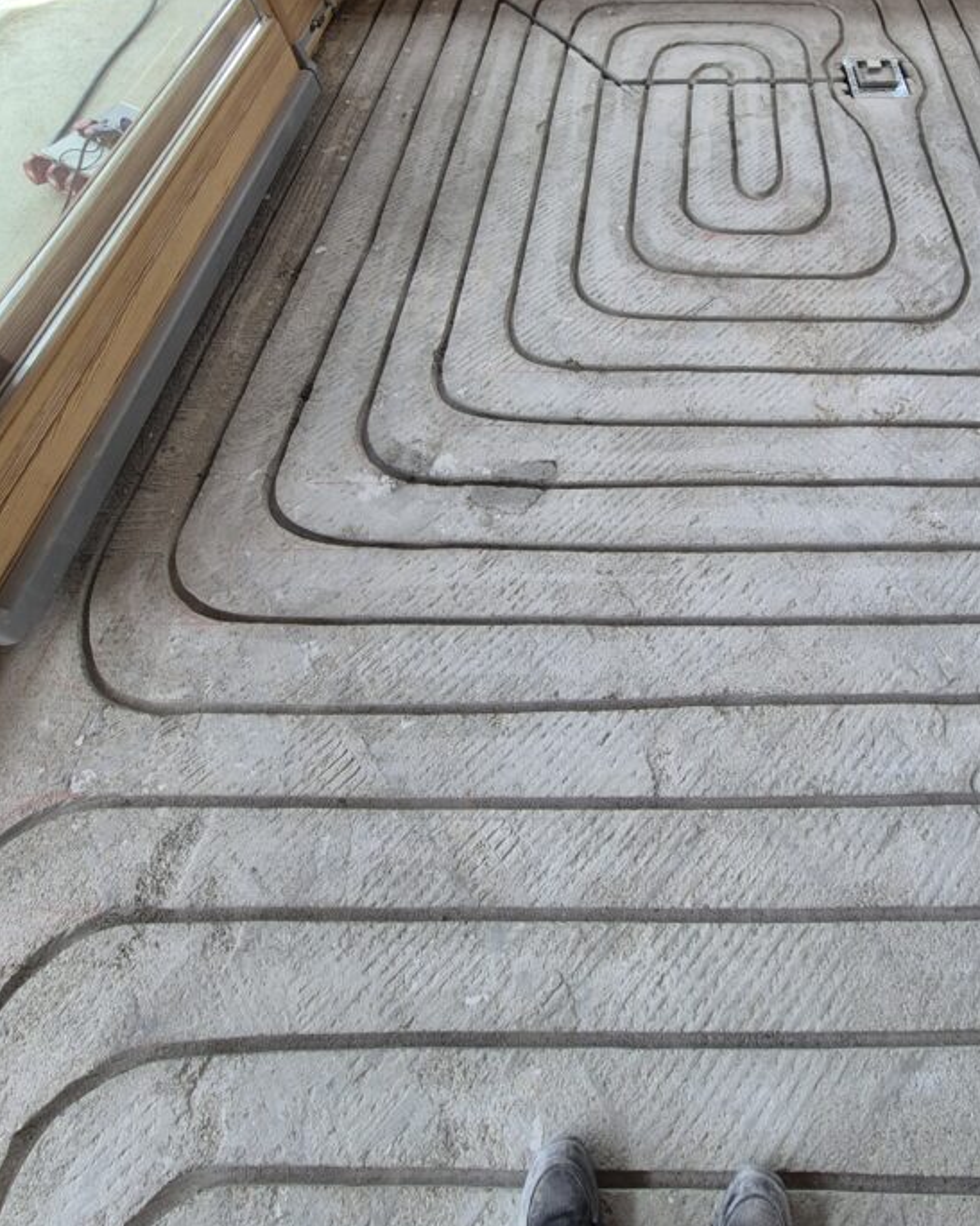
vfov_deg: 77.9
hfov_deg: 68.0
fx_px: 689
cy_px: 326
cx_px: 684
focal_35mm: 19
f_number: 2.2
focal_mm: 2.2
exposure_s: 1/100
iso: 64
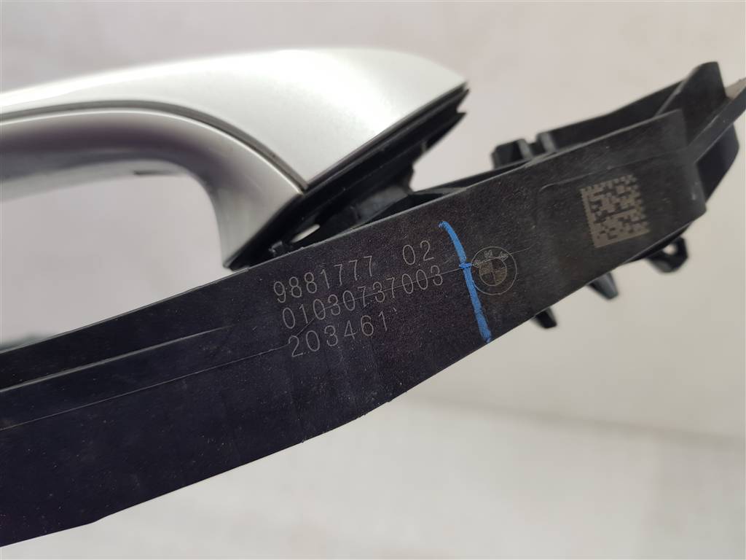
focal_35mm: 26
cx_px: 373
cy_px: 280
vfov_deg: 53.1
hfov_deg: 67.3
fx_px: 560
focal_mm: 4.2
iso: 80
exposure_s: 1/100
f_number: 1.7
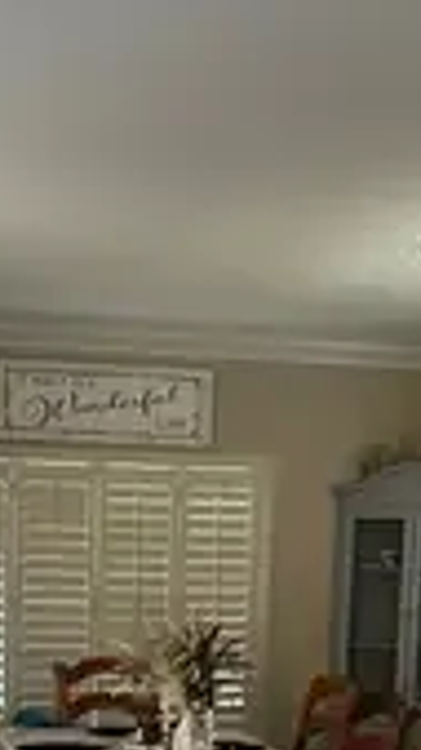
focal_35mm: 67
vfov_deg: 29.6
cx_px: 160
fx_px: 1330
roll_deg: -1.3
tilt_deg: -8.0
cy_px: 728
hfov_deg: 18.0
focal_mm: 5.7
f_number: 1.5
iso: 320
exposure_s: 1/60
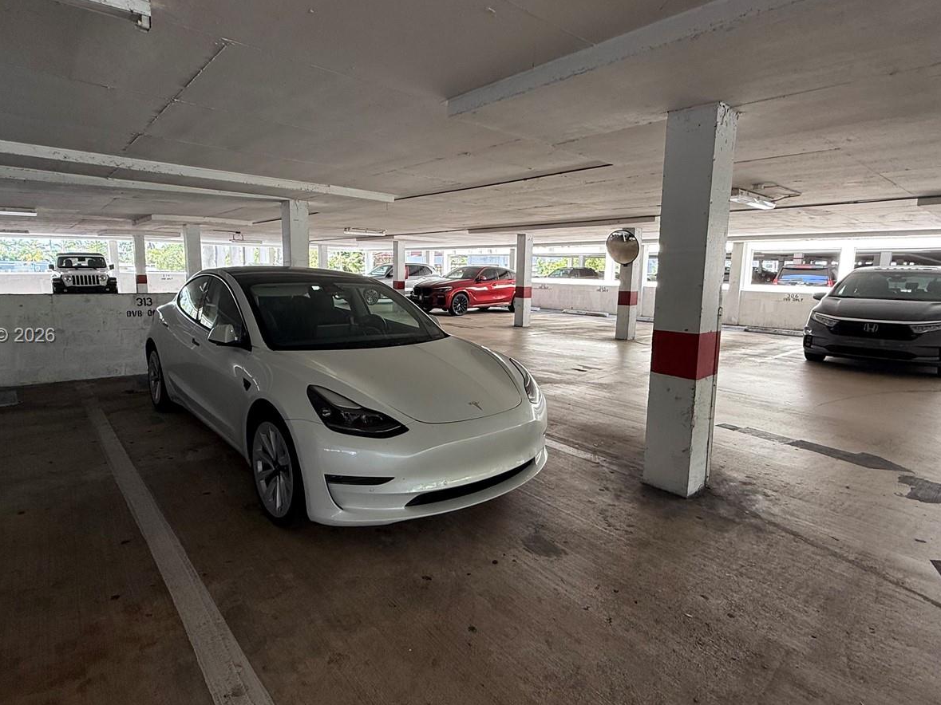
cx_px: 445
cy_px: 337
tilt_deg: -6.0
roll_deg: -0.4
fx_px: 516
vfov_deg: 68.6
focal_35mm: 19
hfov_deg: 84.6
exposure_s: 1/100
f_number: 2.2
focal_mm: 2.22
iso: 64
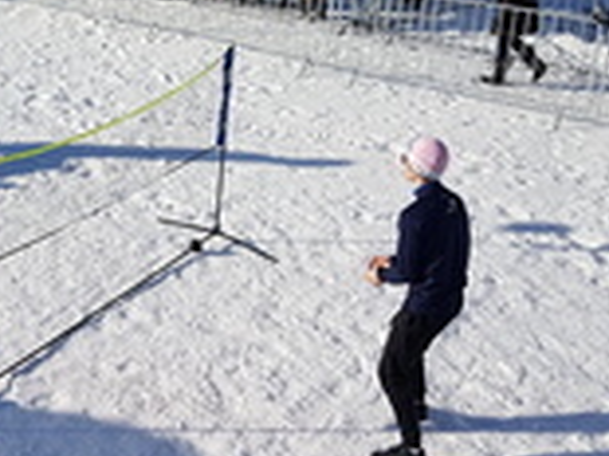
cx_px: 98
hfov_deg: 28.2
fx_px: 1178
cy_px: 59
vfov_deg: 21.5
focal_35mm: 67
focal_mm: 4.2
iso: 40
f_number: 1.7
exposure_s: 1/3080
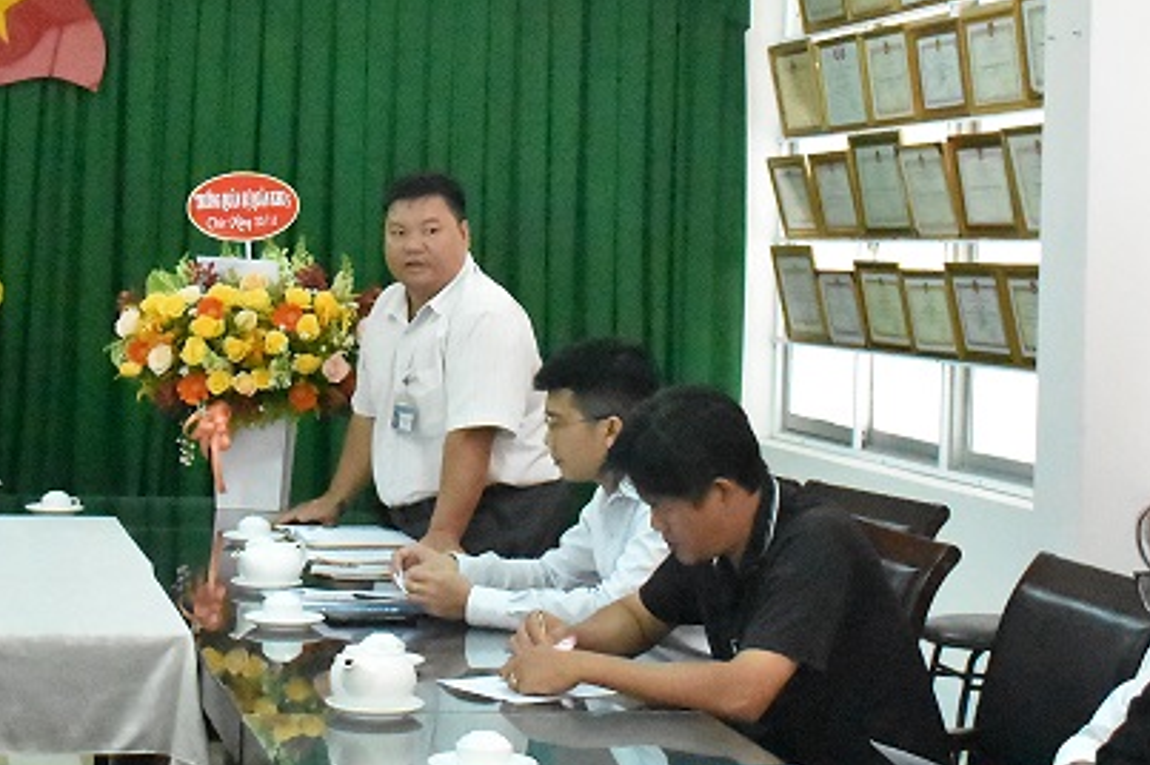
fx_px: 2461
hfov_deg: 26.2
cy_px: 143
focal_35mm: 77
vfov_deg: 17.5
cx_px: 445
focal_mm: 23
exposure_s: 1/1250
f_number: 5
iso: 25600
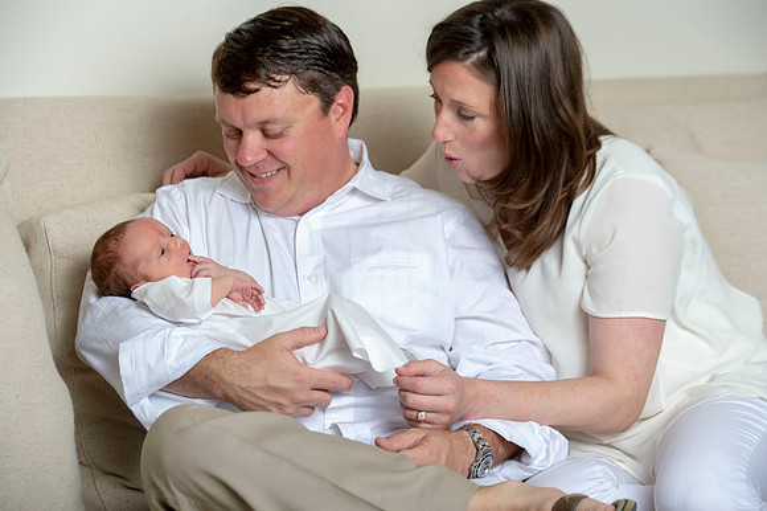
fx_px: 2172
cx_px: 384
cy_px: 256
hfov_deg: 20.0
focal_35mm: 102
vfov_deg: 13.4
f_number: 5.6
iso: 200
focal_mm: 102
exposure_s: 1/160
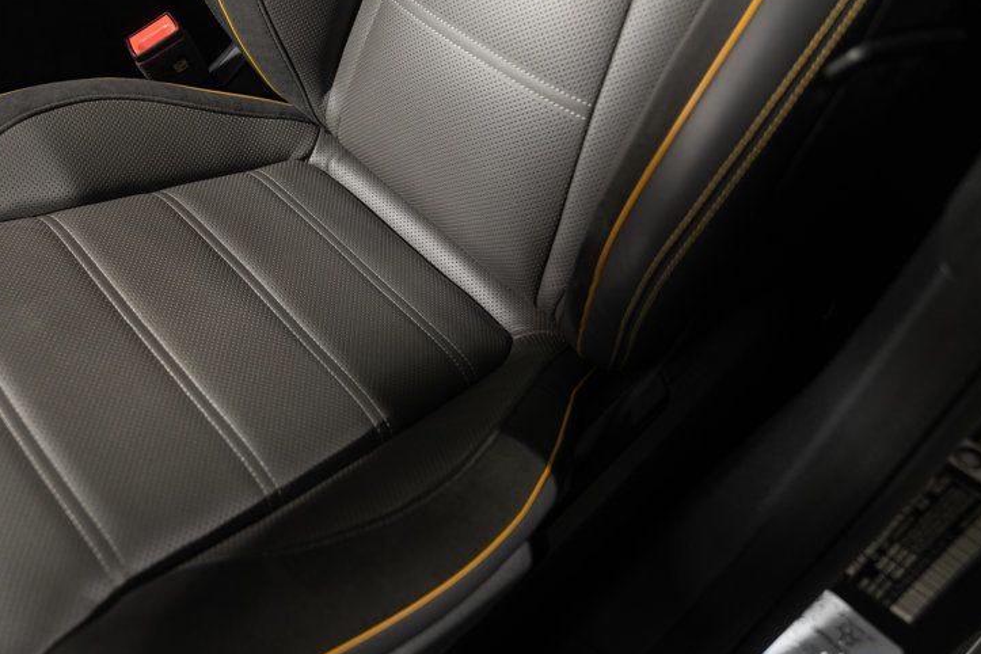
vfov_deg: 38.7
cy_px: 252
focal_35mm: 34
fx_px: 926
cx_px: 316
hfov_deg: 54.5
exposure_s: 1/50
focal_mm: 24
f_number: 2.8
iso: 250
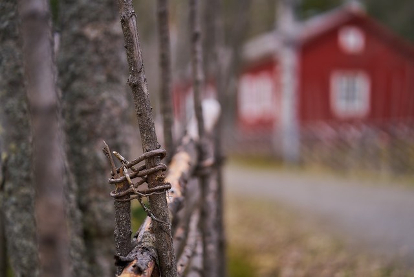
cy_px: 138
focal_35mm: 85
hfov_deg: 23.9
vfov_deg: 16.1
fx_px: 978
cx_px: 207
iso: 100
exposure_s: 1/640
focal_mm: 85
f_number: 1.8
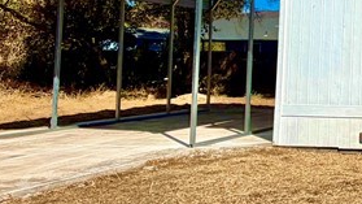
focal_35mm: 56
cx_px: 553
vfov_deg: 21.1
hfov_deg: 26.3
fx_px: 538
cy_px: 32
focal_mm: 2.22
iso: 20
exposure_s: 1/1285
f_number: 2.2
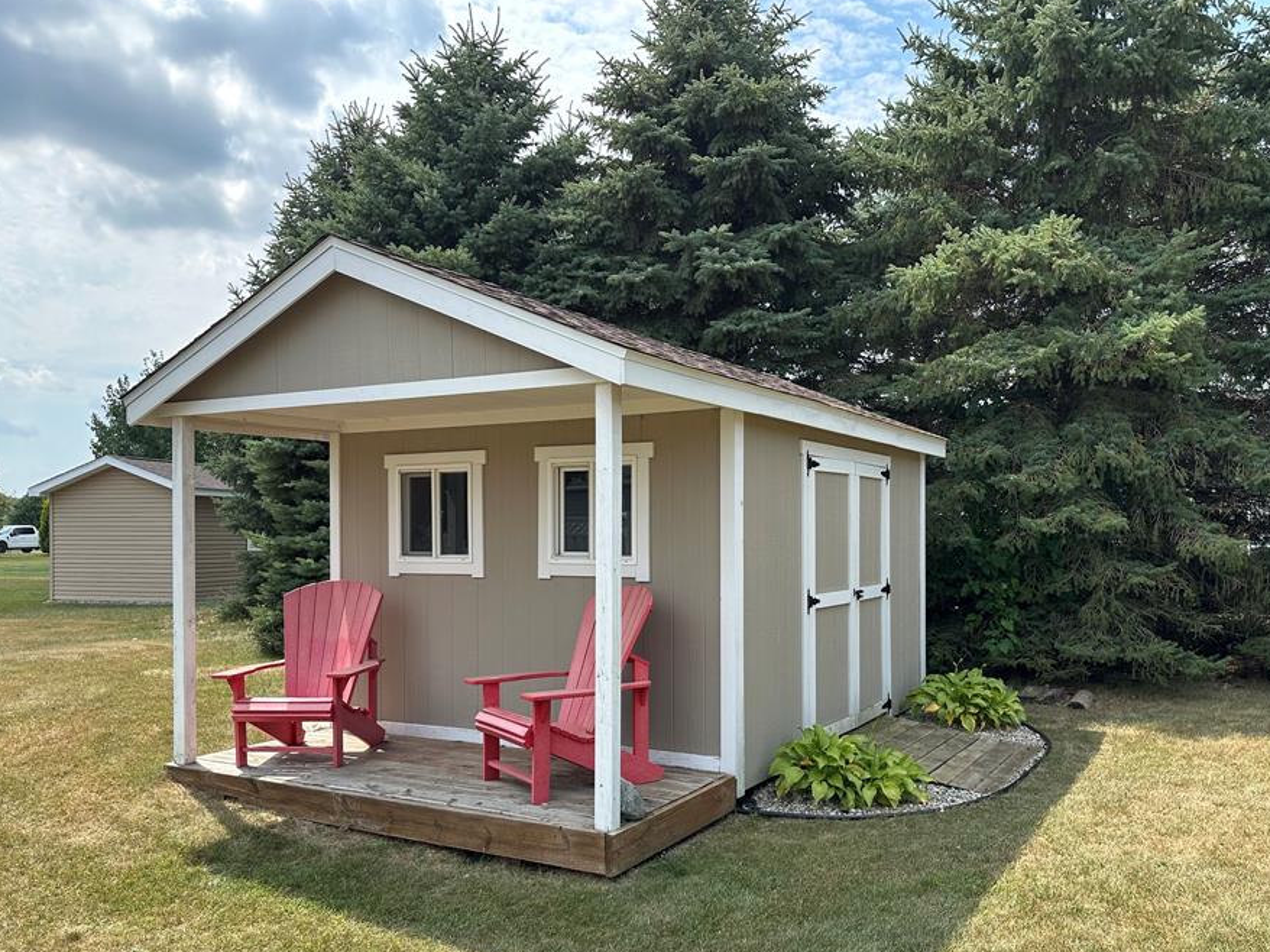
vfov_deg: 49.6
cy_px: 545
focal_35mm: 28
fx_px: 1027
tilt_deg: -0.1
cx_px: 687
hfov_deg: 63.4
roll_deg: -0.6
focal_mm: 6.86
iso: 80
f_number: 1.78
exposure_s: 1/2028
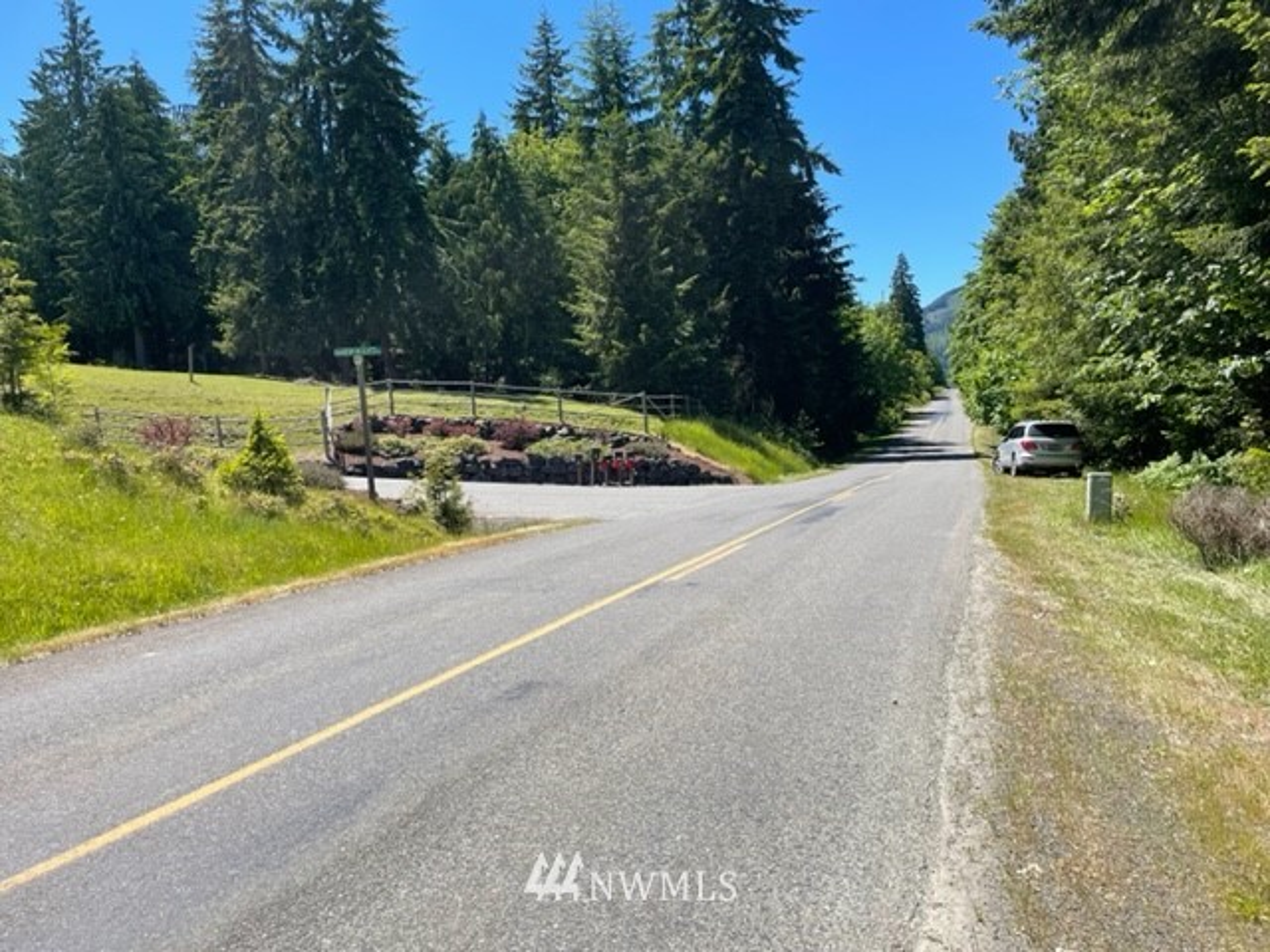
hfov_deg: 67.3
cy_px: 476
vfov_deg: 53.1
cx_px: 635
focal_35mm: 26
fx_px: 954
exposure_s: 1/2304
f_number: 1.6
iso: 32
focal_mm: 4.2
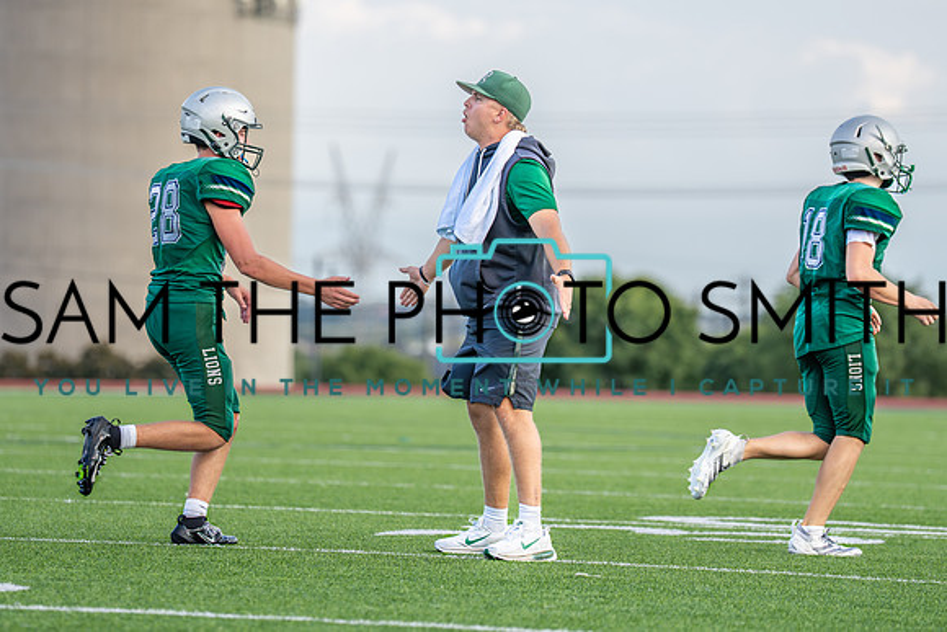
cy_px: 244
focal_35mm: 212
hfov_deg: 9.7
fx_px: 5575
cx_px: 459
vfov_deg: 6.5
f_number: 2.8
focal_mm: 154
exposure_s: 1/1600
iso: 500
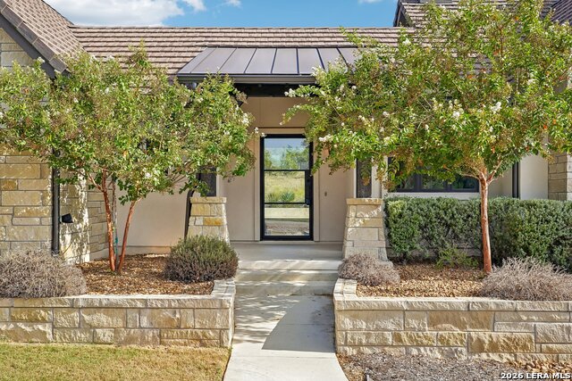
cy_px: 190
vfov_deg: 37.9
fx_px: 556
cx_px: 286
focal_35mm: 35
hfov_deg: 54.4
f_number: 8
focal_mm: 35
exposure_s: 1/125
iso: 100
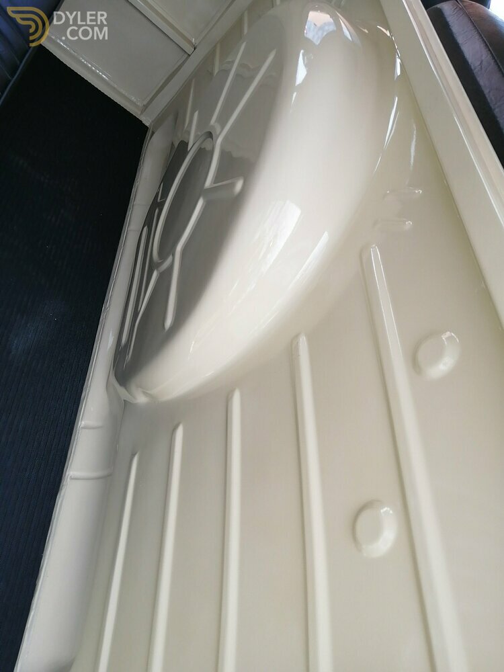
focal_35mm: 27
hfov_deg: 51.4
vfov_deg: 65.3
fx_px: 524
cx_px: 252
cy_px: 336
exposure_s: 1/509
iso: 50
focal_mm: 3.62
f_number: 1.8
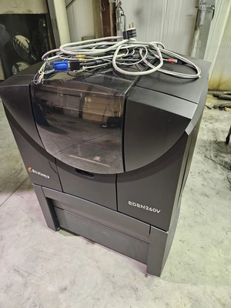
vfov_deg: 73.9
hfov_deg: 58.9
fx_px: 205
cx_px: 116
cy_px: 154
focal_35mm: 23
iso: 640
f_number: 1.8
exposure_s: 1/30
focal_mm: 5.4
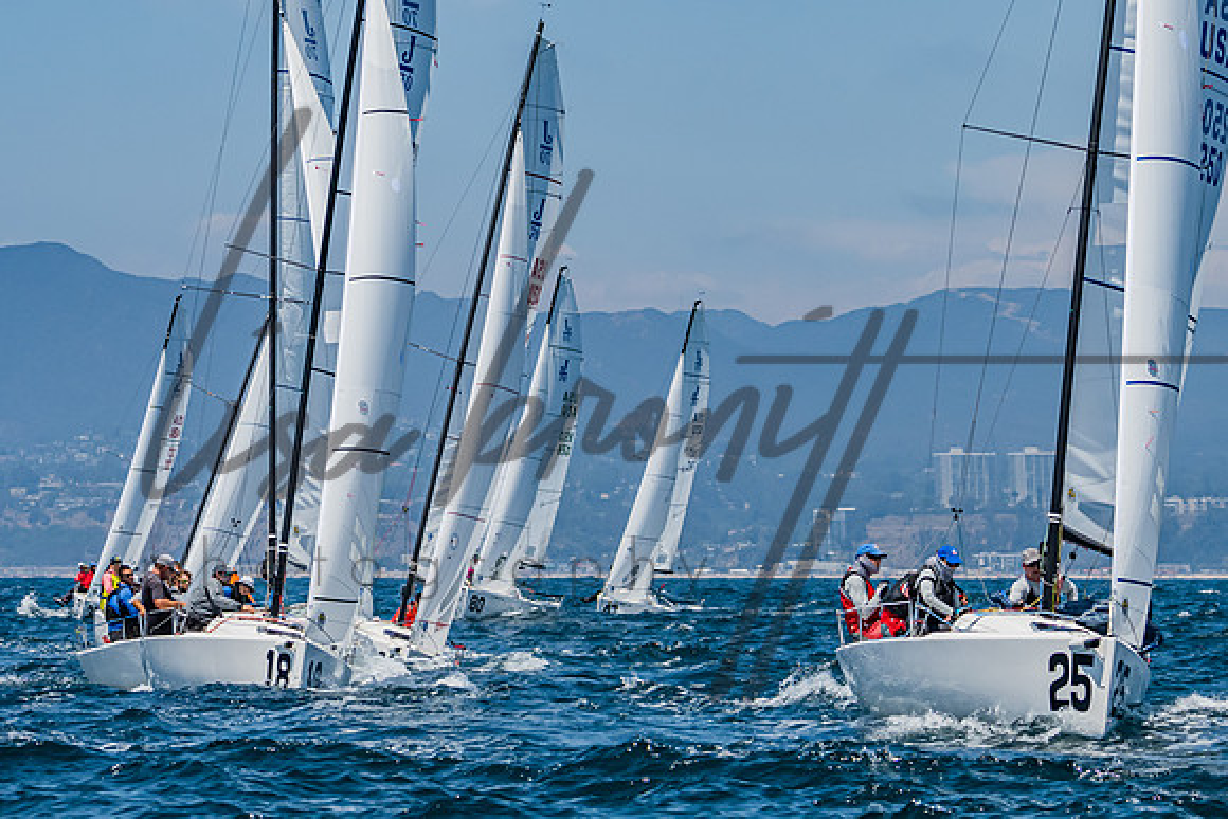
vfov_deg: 6.3
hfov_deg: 9.4
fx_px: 7485
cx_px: 690
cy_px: 368
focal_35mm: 219
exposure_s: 1/2500
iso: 400
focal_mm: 120
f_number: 6.3
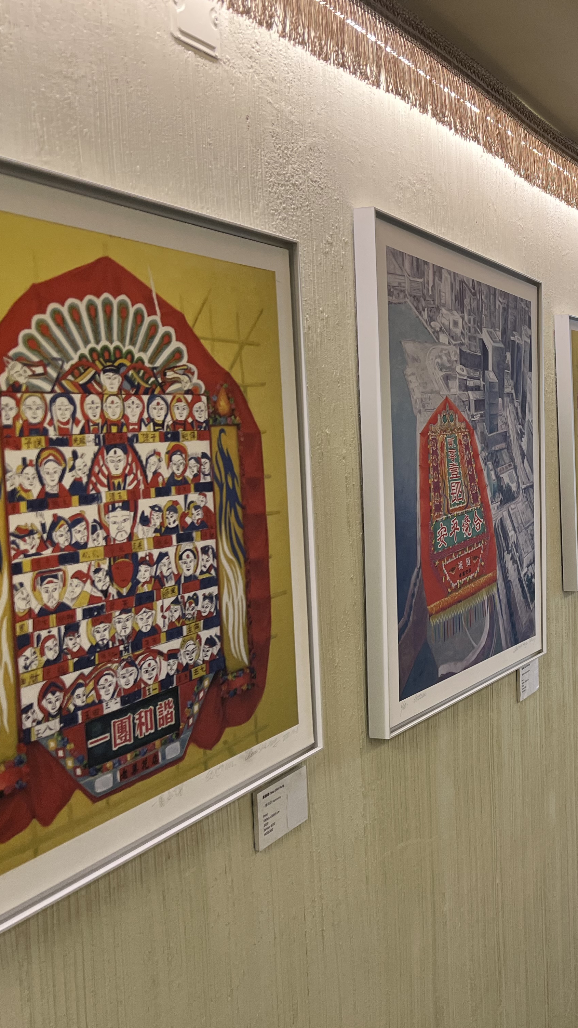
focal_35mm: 38
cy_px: 515
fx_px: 1035
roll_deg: +0.5
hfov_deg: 28.9
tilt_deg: -3.8
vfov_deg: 52.8
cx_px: 600
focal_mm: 5.7
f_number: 1.5
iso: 100
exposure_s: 1/100
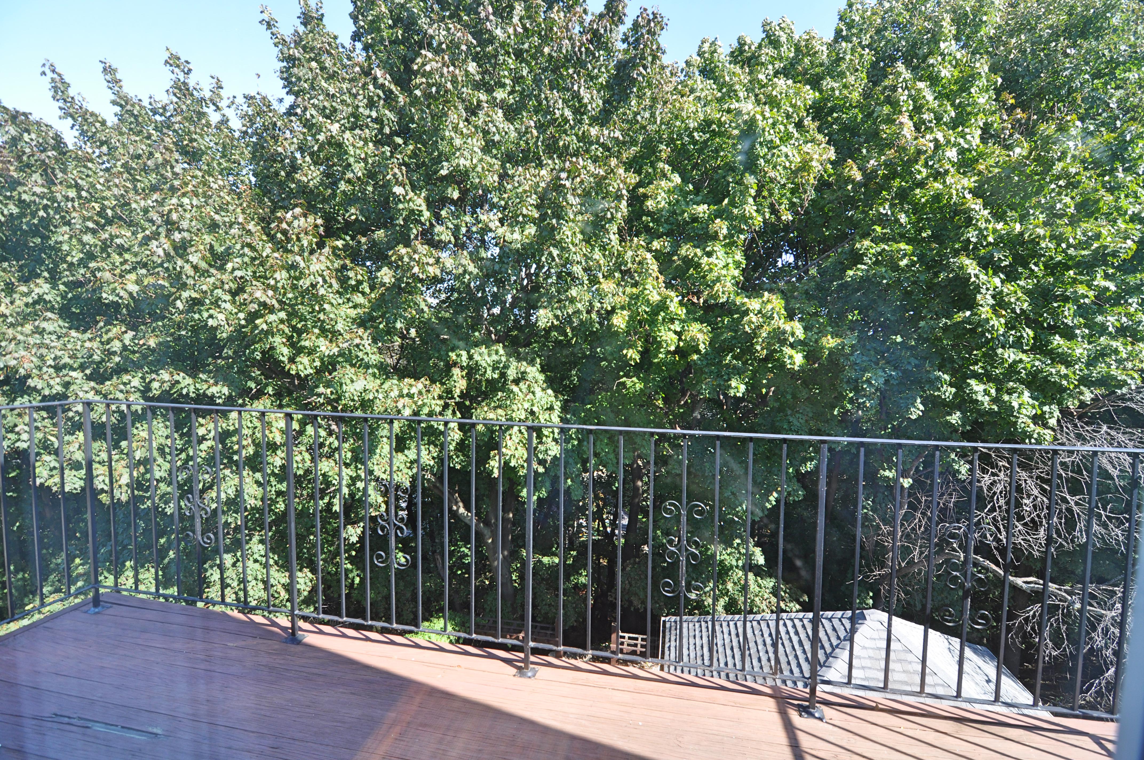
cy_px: 380
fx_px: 524
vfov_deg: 71.9
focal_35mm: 16
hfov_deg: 95.0
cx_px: 572
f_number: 5.6
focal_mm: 11
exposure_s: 1/125
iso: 200
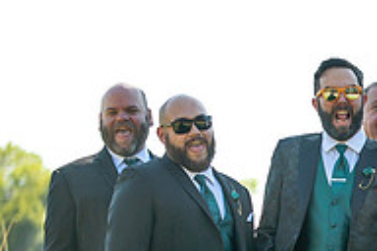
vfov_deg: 4.3
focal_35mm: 317
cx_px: 564
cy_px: 260
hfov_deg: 6.4
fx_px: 3319
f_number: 2.8
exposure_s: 1/1600
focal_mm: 105
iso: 400
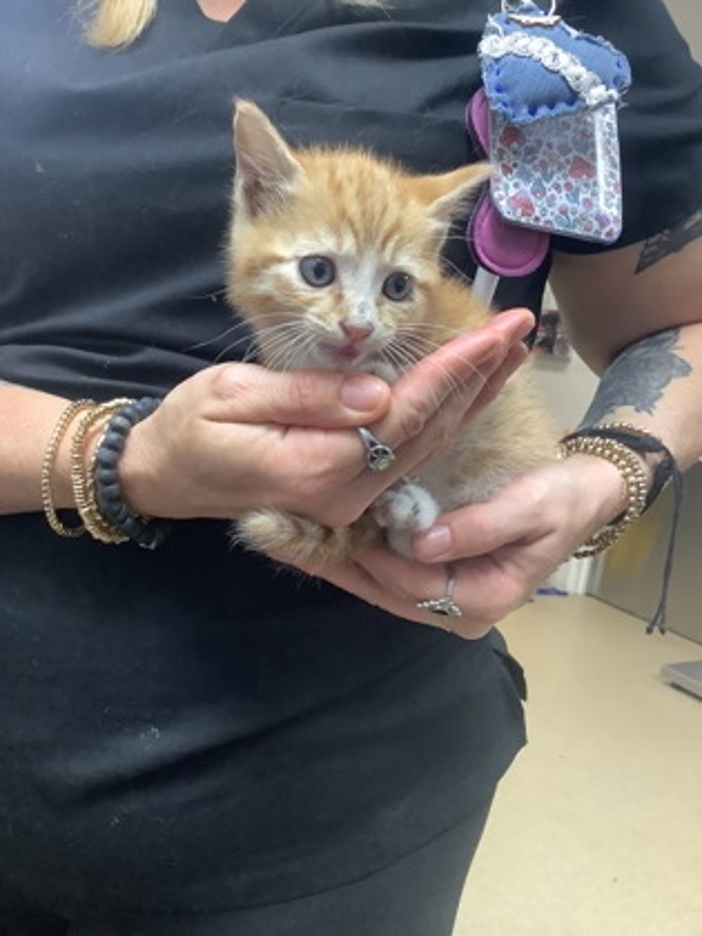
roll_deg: -10.1
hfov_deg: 45.4
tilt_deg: -8.1
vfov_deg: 58.4
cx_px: 351
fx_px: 838
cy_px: 468
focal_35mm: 31
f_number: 2.4
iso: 320
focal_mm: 3.3
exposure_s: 1/60
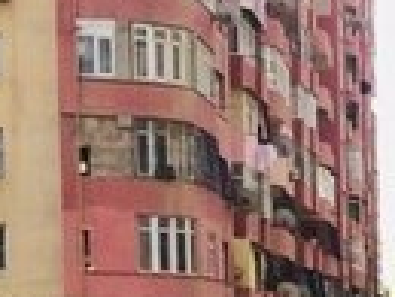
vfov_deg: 9.8
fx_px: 1681
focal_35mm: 147
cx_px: 991
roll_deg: -0.4
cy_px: 459
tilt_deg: -3.7
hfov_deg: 11.0
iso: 32
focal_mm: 4.15
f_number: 2.2
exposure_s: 1/746
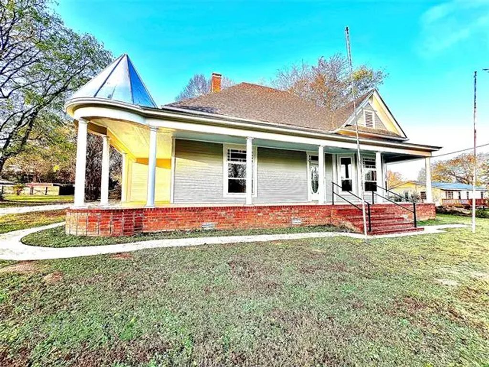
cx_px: 244
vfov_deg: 89.9
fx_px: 184
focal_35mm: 13
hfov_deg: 106.2
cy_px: 184
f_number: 1.8
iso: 32
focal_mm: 1.57
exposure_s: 1/193
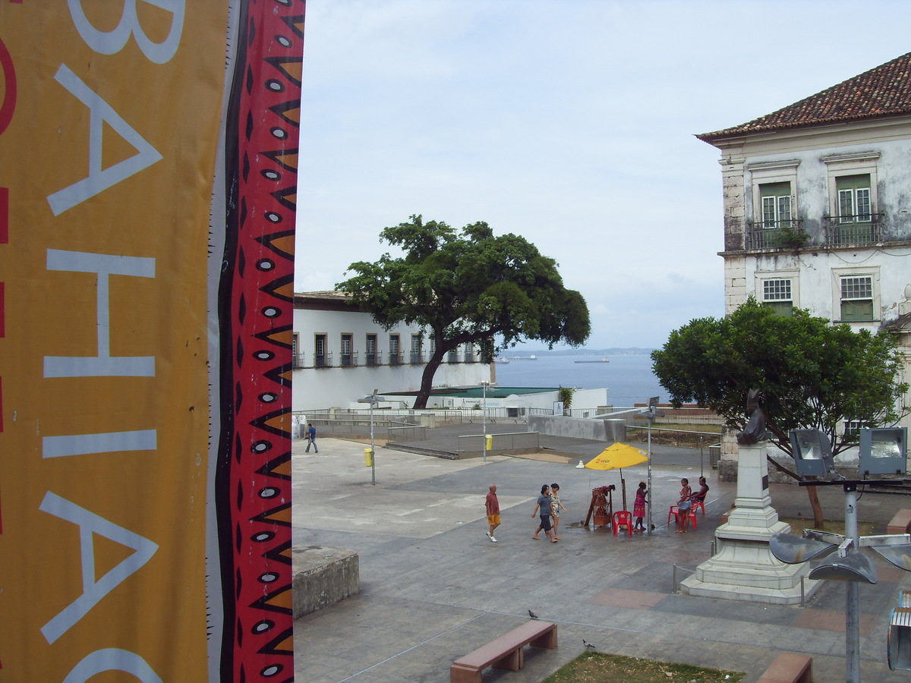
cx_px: 456
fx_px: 1026
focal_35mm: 39
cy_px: 342
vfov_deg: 36.8
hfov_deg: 47.9
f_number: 6.2
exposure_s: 1/350
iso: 80
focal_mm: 6.6
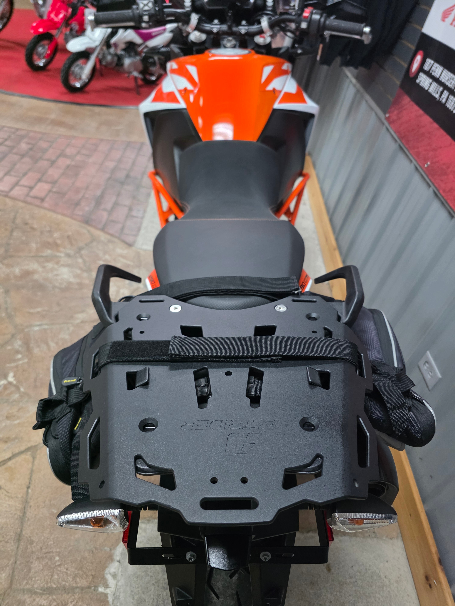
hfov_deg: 58.9
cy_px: 303
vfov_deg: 73.9
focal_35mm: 23
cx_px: 228
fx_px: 403
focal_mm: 6.3
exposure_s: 1/120
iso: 1000
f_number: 1.7
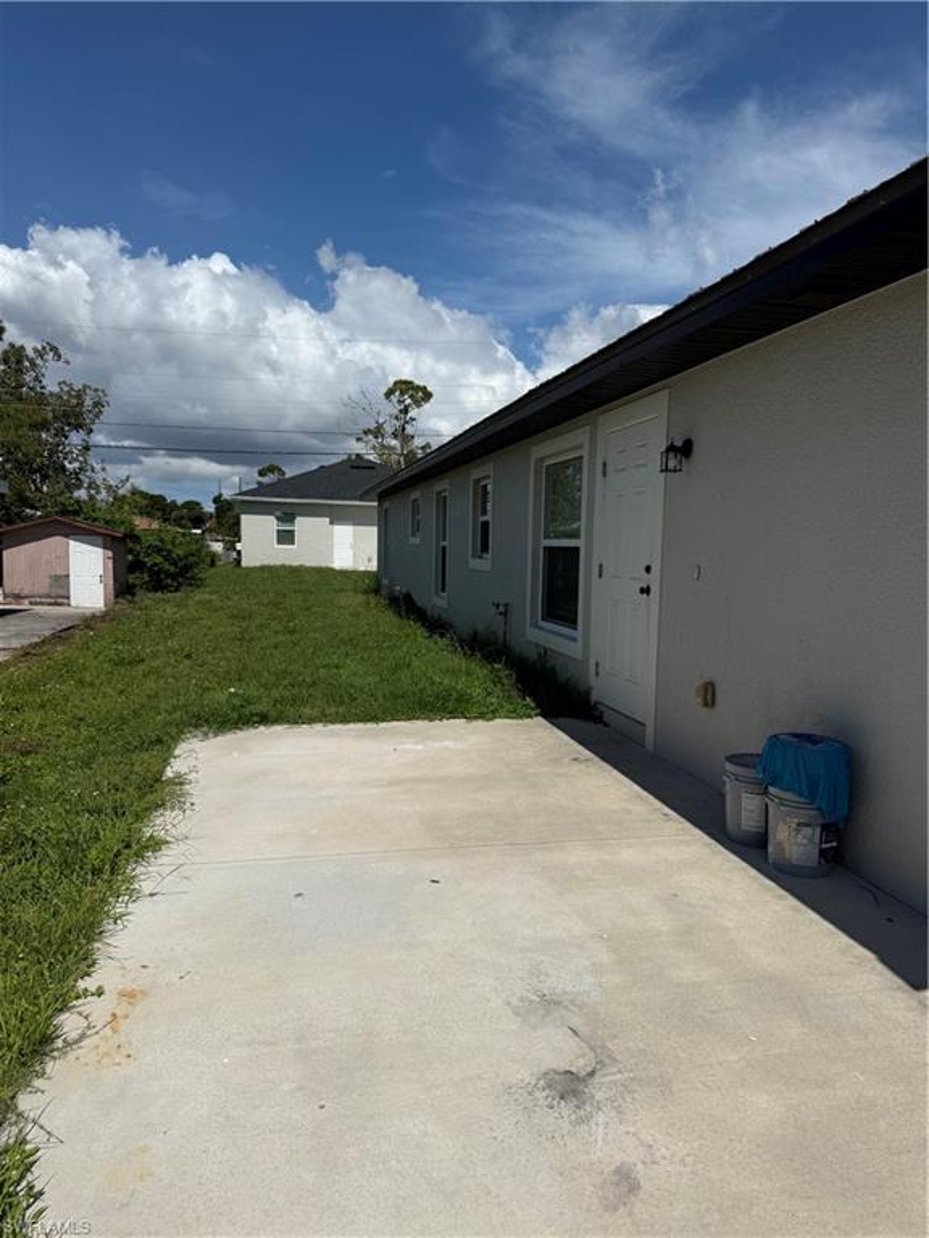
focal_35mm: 24
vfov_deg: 71.6
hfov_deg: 56.8
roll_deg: -1.4
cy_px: 619
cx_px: 464
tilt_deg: -4.2
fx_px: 859
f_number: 1.78
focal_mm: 6.76
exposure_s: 1/14286
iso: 80
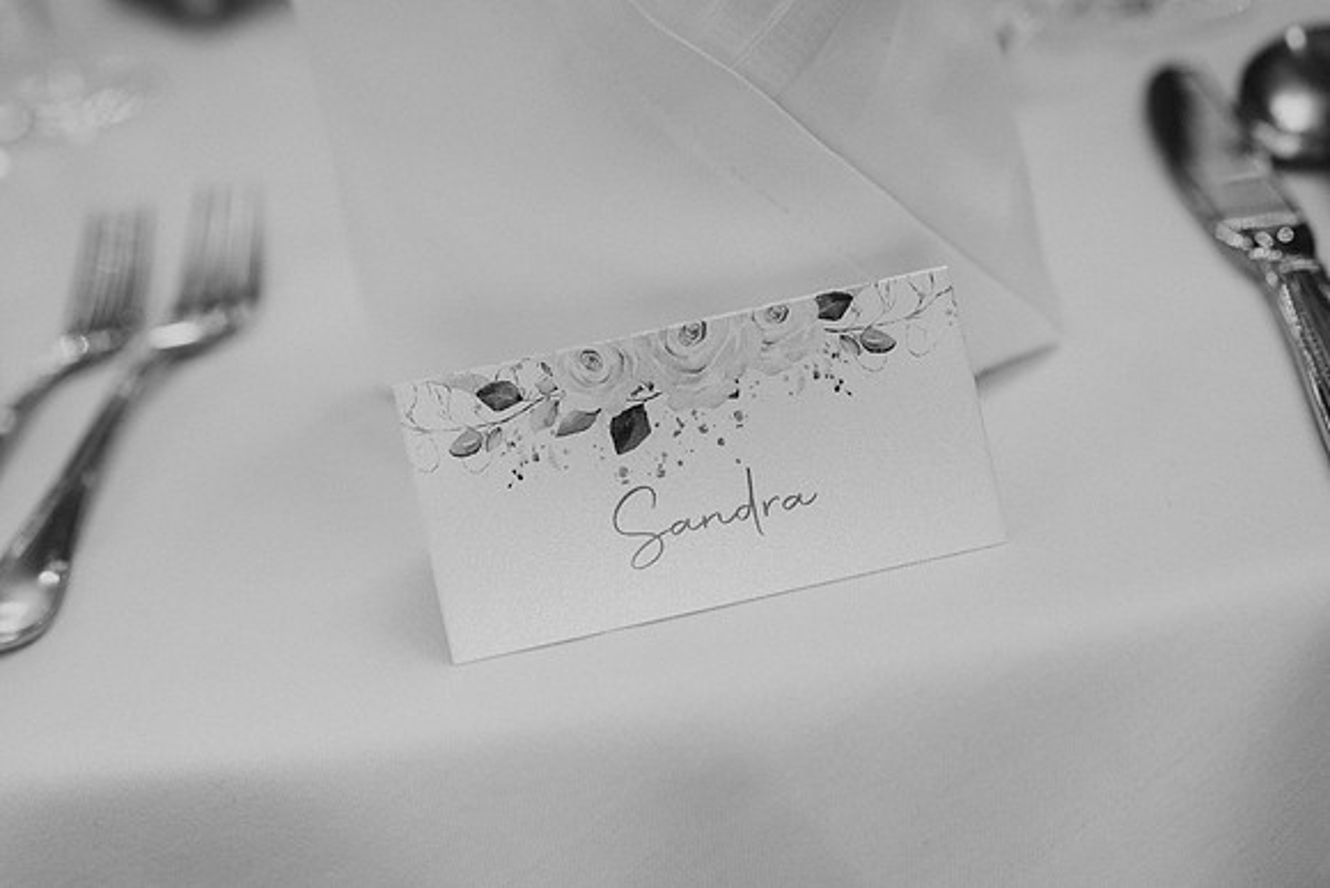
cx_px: 665
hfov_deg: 42.4
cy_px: 444
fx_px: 1714
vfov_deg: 29.0
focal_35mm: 46
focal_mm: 35
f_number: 2.8
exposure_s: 1/200
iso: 800
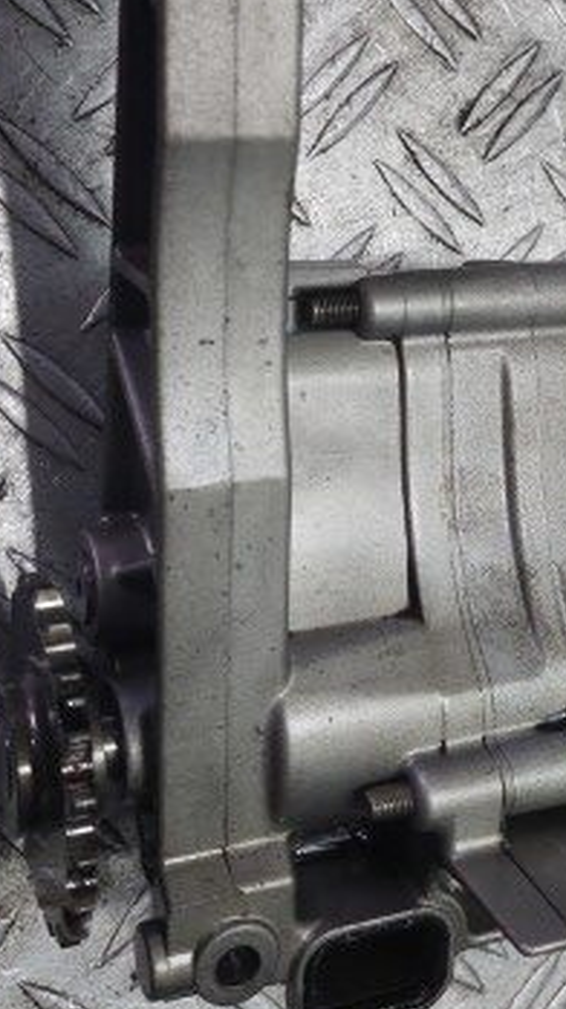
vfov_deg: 40.6
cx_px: 375
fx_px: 1336
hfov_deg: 23.8
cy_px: 306
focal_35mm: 50
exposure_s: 1/100
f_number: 1.8
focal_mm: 5.23
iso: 80
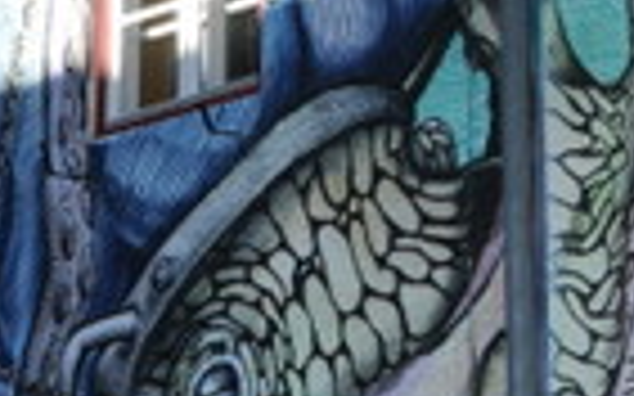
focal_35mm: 208
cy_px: 76
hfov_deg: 9.9
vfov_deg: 6.3
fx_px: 3593
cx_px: 852
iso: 200
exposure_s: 1/125
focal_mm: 22
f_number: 11
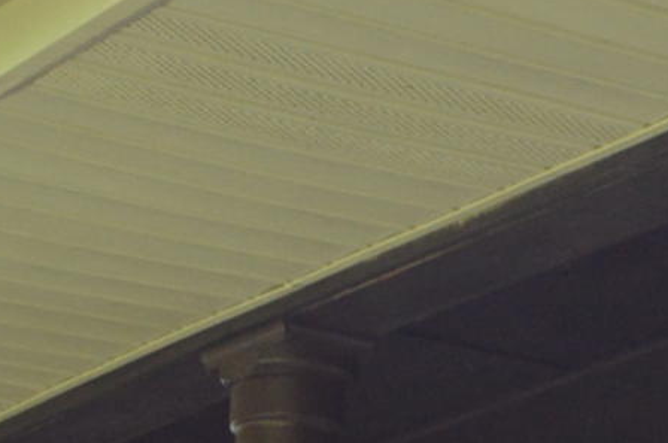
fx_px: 3353
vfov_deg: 7.1
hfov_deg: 11.2
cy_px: 1075
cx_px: 789
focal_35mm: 181
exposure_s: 1/125
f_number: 5.6
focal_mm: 18
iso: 400
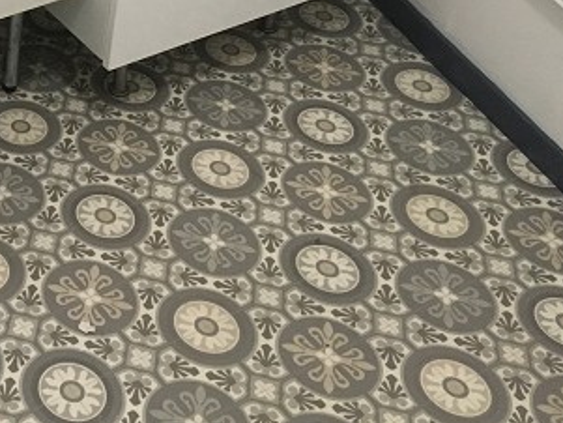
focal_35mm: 77
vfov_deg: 17.9
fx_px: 1253
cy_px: -133
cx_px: -127
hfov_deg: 23.1
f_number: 2.2
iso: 200
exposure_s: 1/33
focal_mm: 4.15
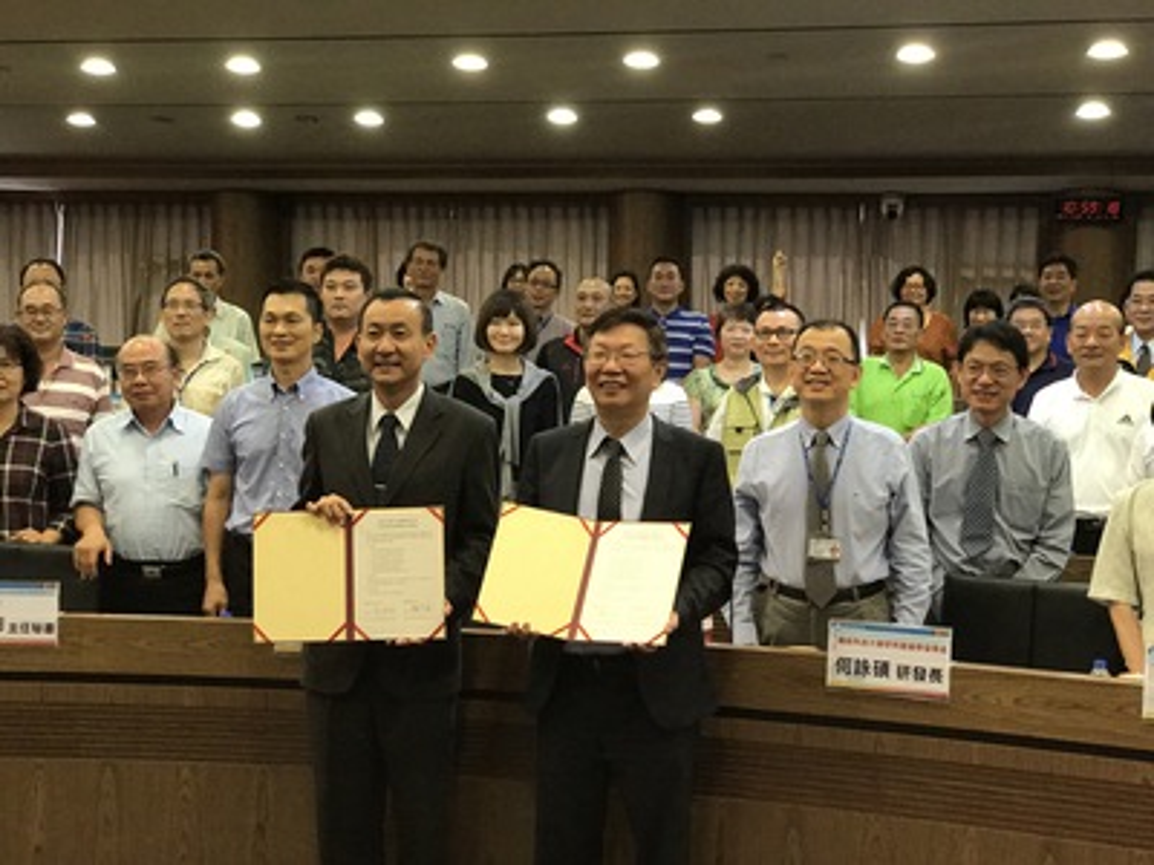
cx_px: 577
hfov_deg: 33.8
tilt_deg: -3.1
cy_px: 432
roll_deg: -0.7
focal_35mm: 57
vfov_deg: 25.7
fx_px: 1900
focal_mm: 6.6
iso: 400
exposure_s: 1/60
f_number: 2.8
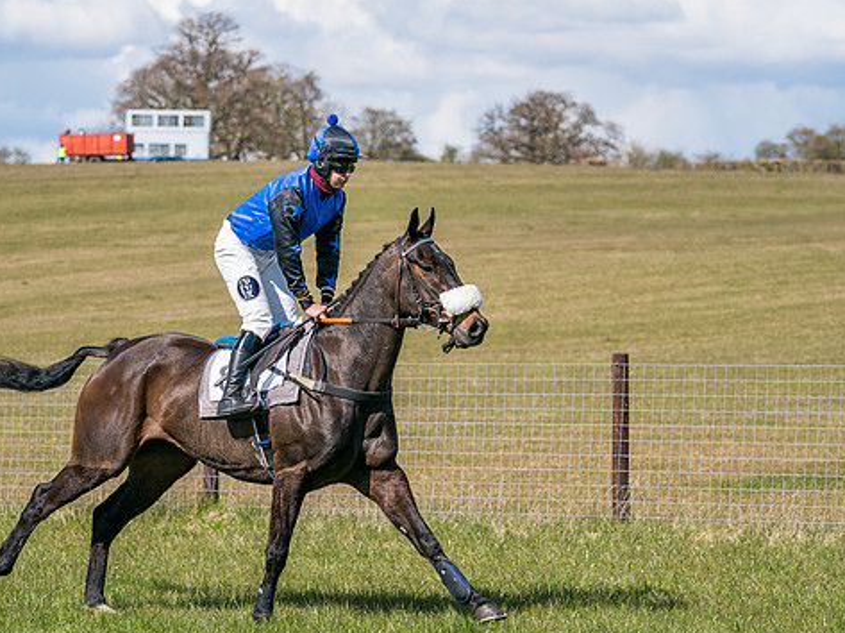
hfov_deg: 11.6
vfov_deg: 8.7
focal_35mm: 171
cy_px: 366
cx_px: 334
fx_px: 4171
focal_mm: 103
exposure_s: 1/2000
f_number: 4
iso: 200
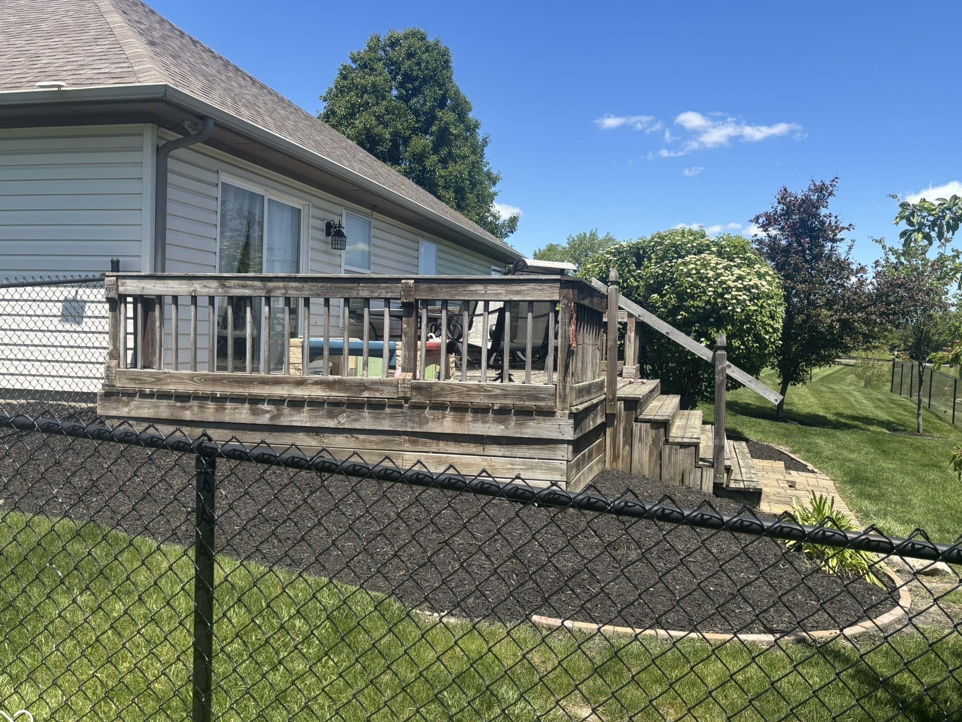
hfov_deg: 61.6
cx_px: 500
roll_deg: -1.1
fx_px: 806
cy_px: 354
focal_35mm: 29
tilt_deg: -1.7
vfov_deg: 48.2
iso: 50
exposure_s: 1/2193
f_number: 1.6
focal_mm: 5.96
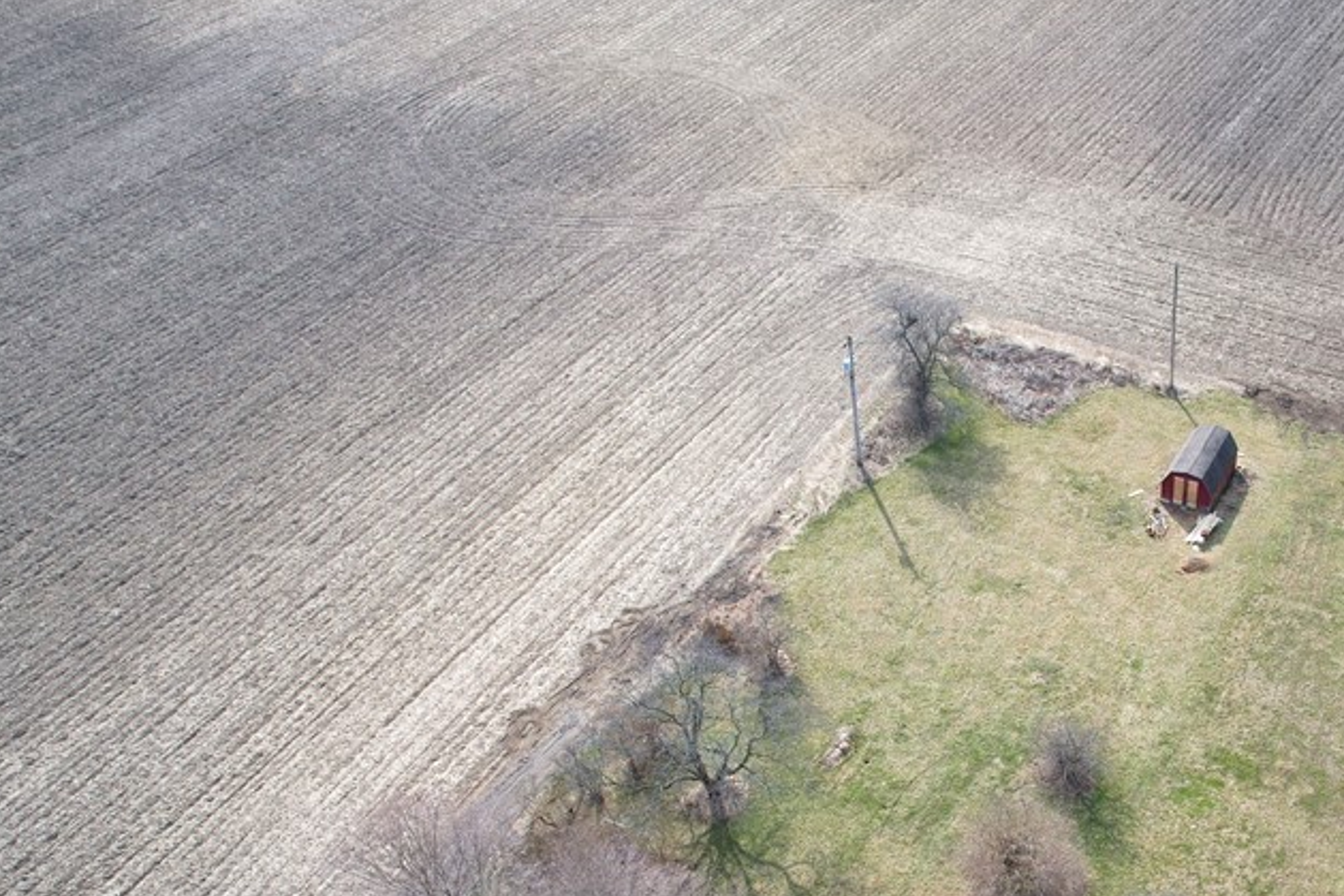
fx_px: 1418
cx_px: 1043
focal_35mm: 38
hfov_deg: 48.3
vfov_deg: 33.6
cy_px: 761
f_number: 2.8
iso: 100
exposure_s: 1/640
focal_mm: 8.38
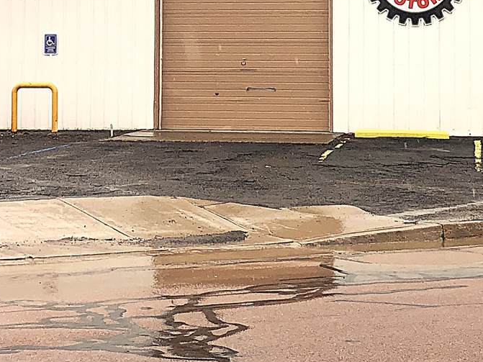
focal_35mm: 103
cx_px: 231
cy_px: 24
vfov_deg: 14.2
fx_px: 1437
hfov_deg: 19.1
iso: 20
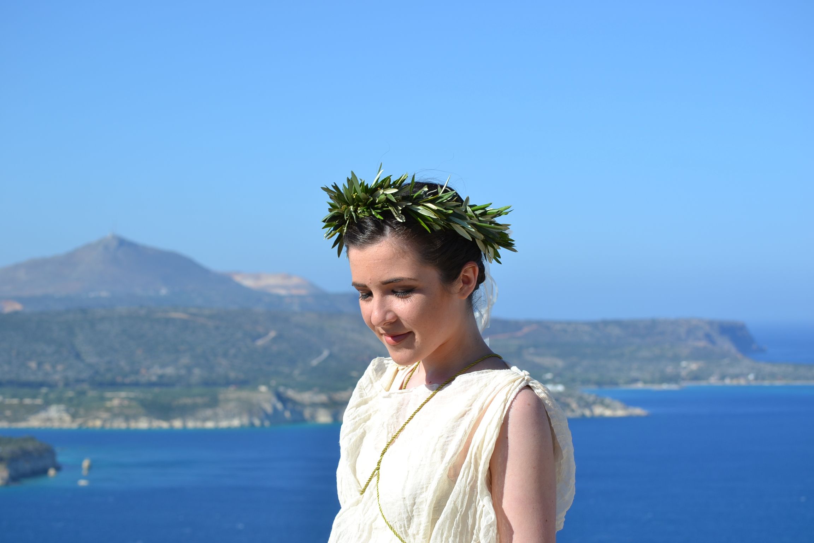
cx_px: 407
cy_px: 272
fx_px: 1865
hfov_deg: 24.6
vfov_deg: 16.6
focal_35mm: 82
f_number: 8
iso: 100
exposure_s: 1/320
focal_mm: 55
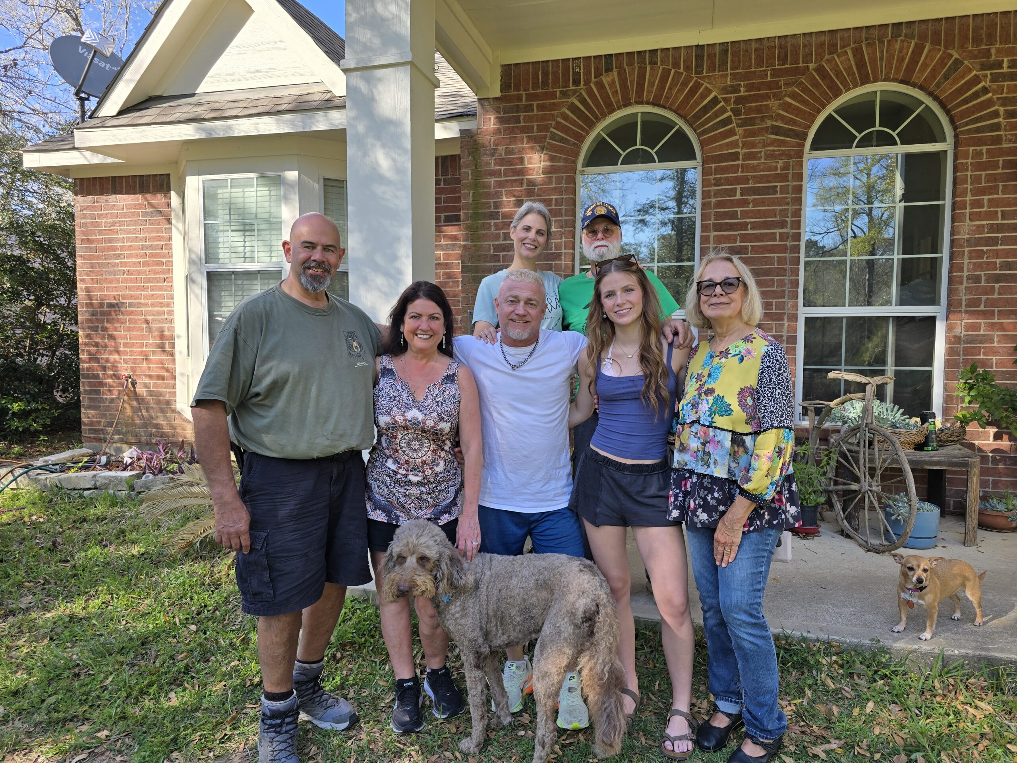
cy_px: 382
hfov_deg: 73.9
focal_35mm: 23
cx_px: 508
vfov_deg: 58.9
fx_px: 676
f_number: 1.7
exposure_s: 1/219
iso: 12
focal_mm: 6.3
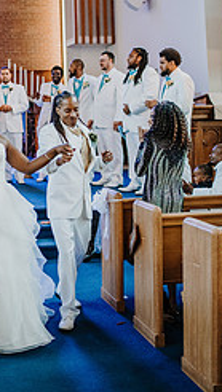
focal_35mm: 67
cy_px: 142
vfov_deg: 31.2
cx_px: -2
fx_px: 699
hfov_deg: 17.6
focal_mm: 35
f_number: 1.8
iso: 2800
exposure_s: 1/1250
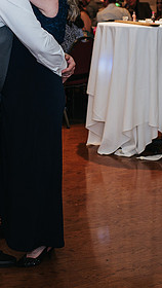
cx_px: 6
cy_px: 94
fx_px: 693
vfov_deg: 23.3
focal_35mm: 91
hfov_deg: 13.2
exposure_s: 1/200
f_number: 2.8
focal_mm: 35
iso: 800
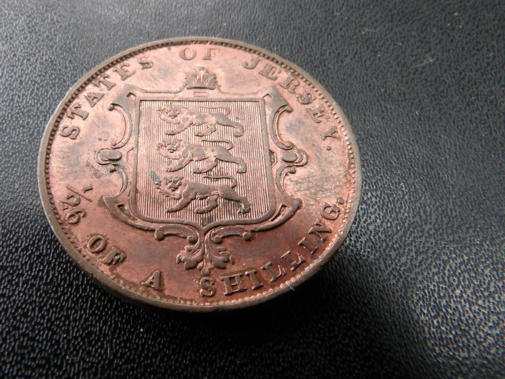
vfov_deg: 45.4
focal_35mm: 31
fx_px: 452
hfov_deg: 57.9
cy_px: 194
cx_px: 201
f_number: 4.1
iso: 283
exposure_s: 1/15
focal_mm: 4.2
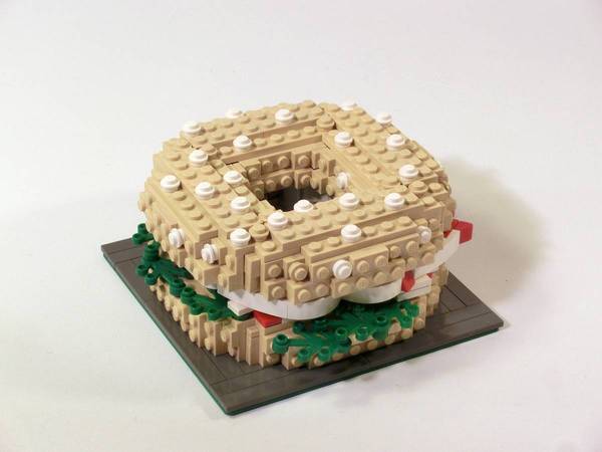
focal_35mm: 111
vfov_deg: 13.3
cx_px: 301
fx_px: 1930
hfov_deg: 17.7
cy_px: 226
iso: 100
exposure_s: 1/6
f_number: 14
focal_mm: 19.64
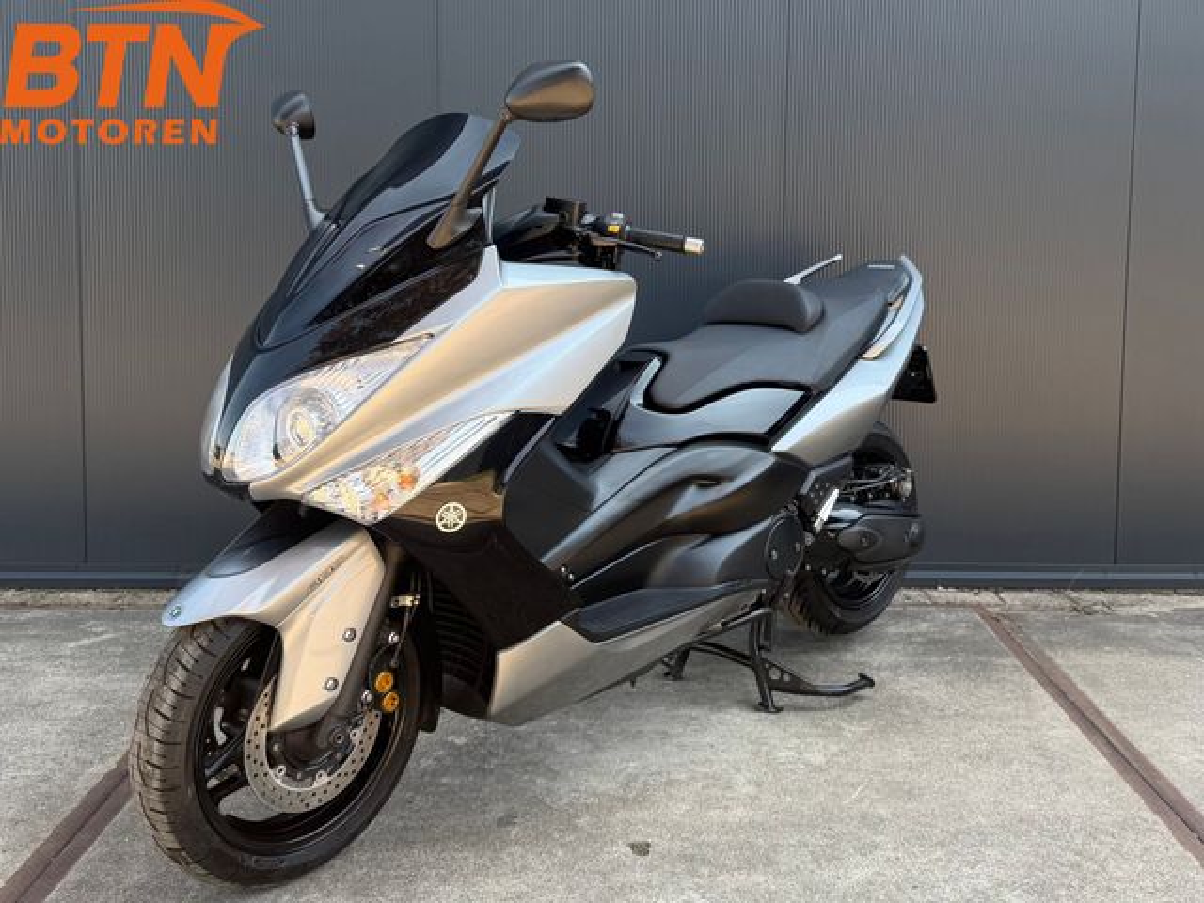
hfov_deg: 71.6
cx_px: 602
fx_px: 835
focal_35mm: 24
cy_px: 452
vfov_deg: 56.8
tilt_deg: -4.0
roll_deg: -0.8
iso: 80
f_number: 1.78
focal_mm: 6.76
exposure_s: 1/335
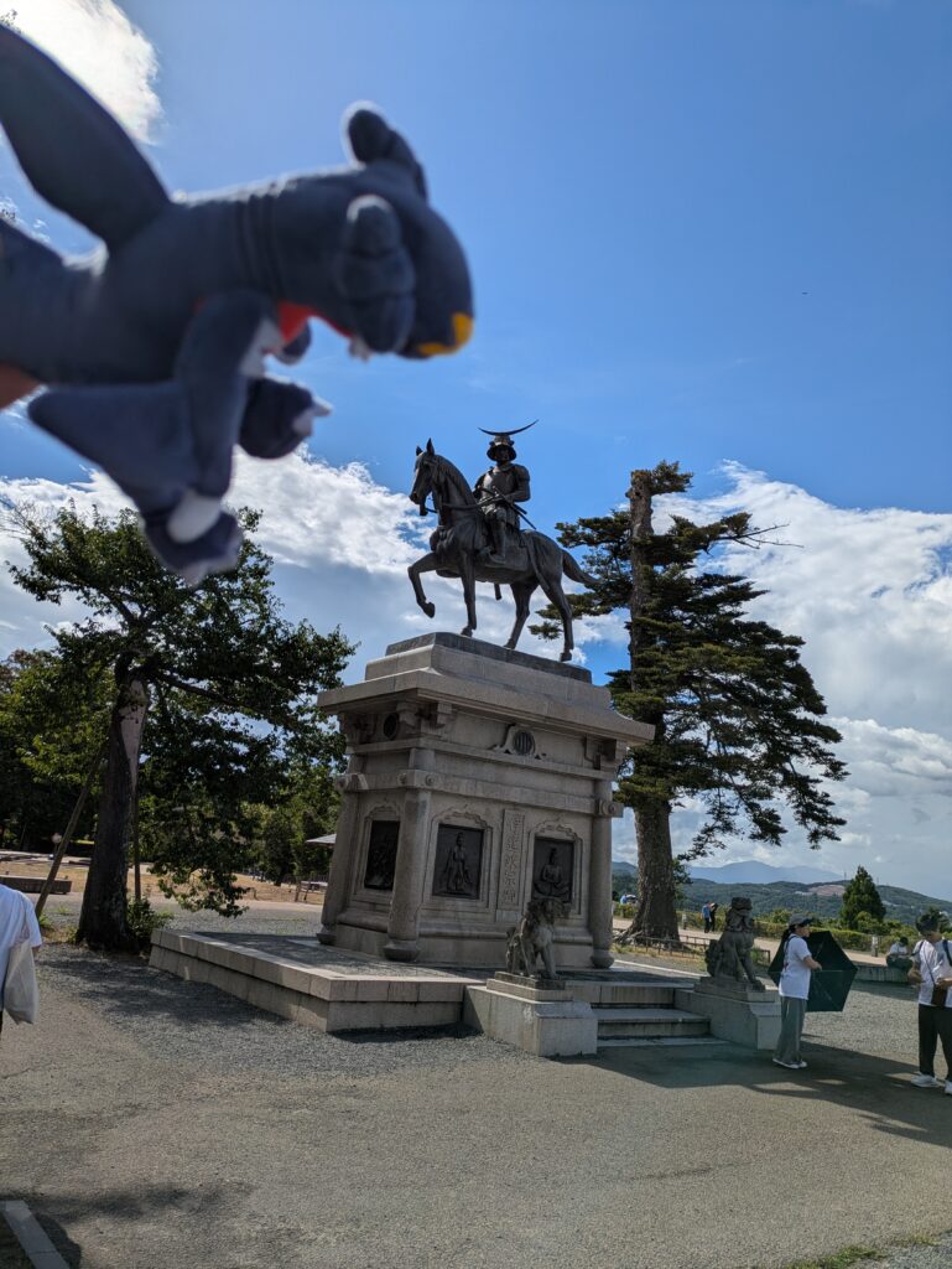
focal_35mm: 25
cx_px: 476
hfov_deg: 54.9
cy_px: 634
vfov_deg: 69.4
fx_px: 916
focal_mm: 5.43
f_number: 1.89
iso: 48
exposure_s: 1/5917
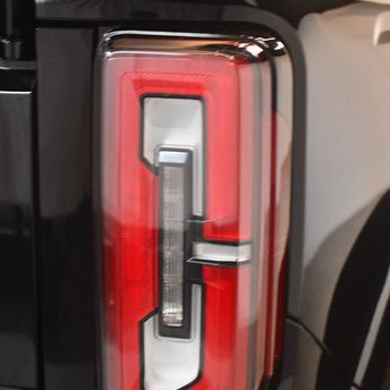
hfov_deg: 19.3
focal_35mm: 90
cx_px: 179
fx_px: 1147
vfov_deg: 19.3
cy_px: 238
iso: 3200
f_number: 4.2
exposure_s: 1/60
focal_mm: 38
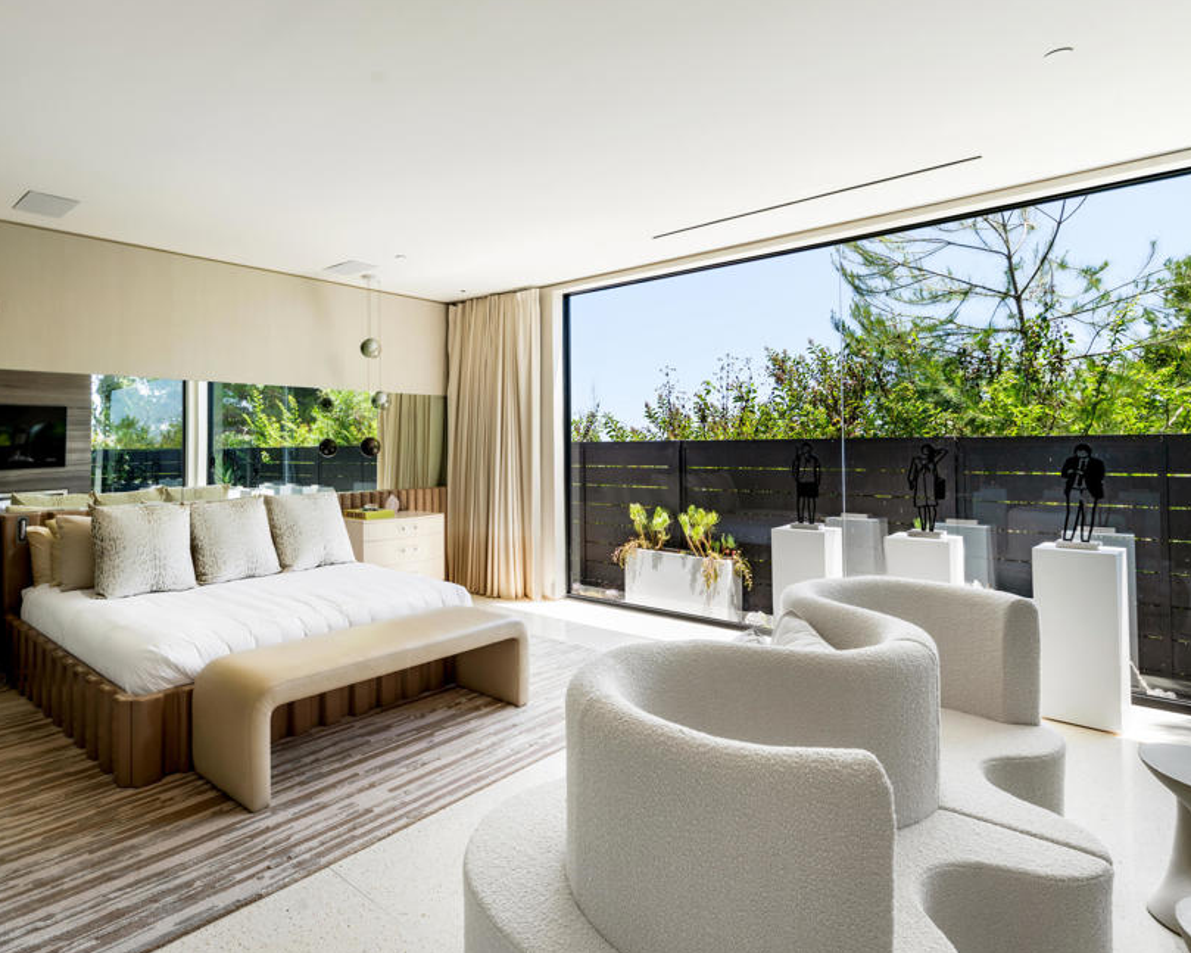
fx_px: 670
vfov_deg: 70.8
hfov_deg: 81.9
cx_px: 453
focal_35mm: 19
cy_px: 485
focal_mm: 16
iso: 64
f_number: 10
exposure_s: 1/80
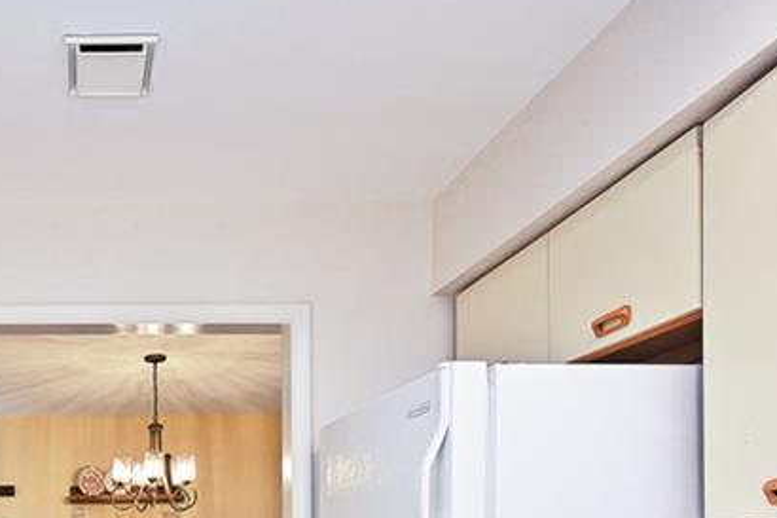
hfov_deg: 48.7
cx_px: 78
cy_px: 562
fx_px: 755
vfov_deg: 33.3
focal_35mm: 35
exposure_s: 1/60
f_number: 4
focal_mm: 14
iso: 450
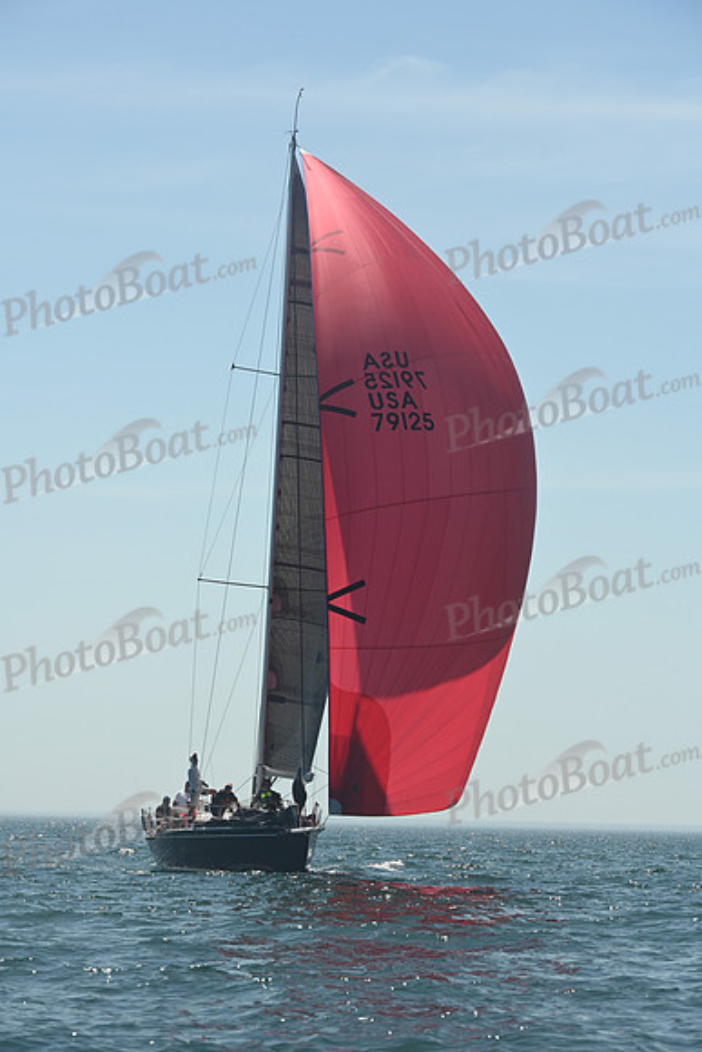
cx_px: 351
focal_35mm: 130
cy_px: 526
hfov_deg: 10.6
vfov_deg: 15.8
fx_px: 3800
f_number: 10
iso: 320
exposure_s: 1/1000
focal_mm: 130
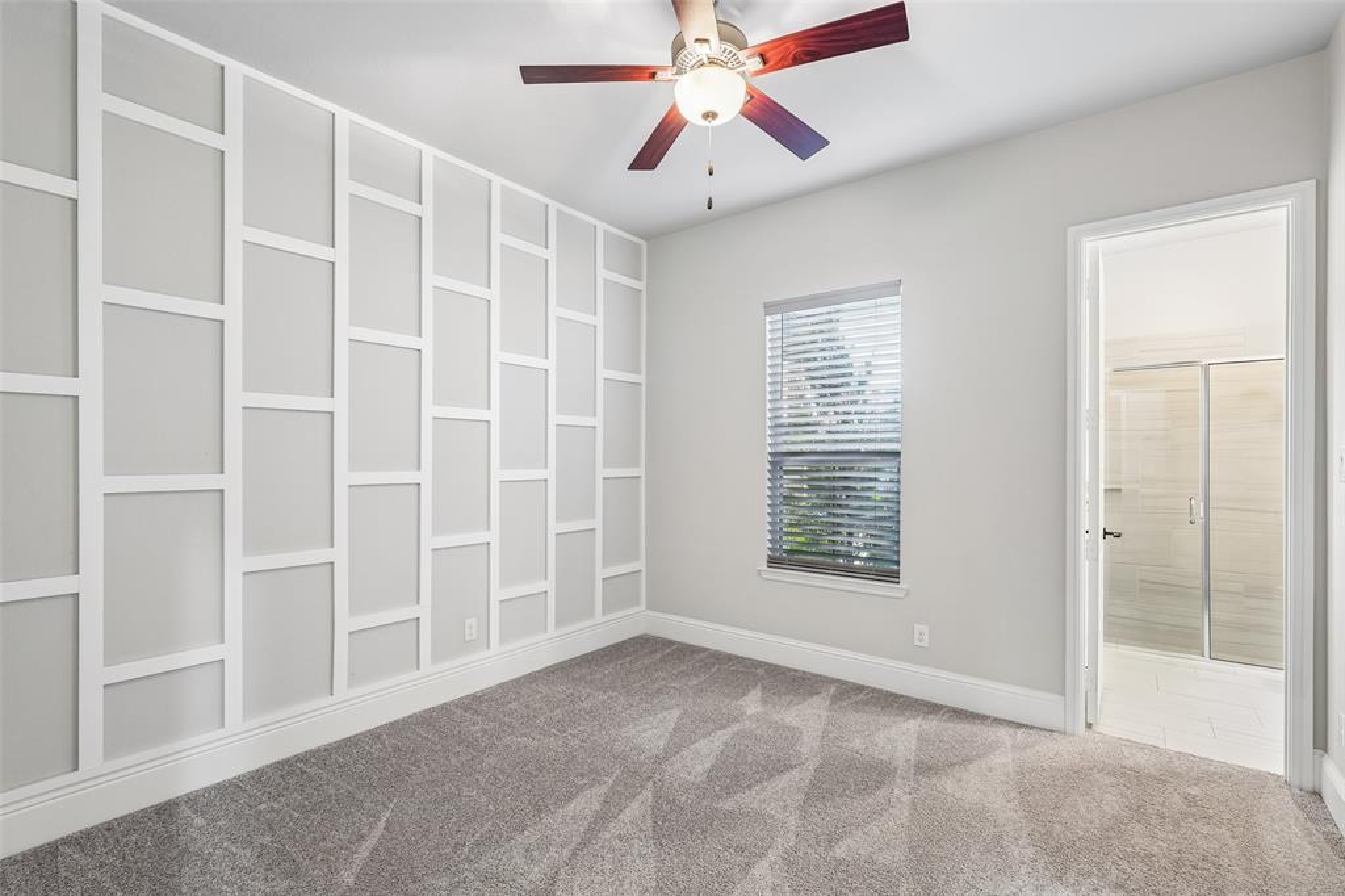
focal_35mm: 16
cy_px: 448
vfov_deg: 73.7
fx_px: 598
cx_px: 672
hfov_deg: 96.8
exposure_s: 1/3.33
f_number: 8
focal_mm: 16
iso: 400
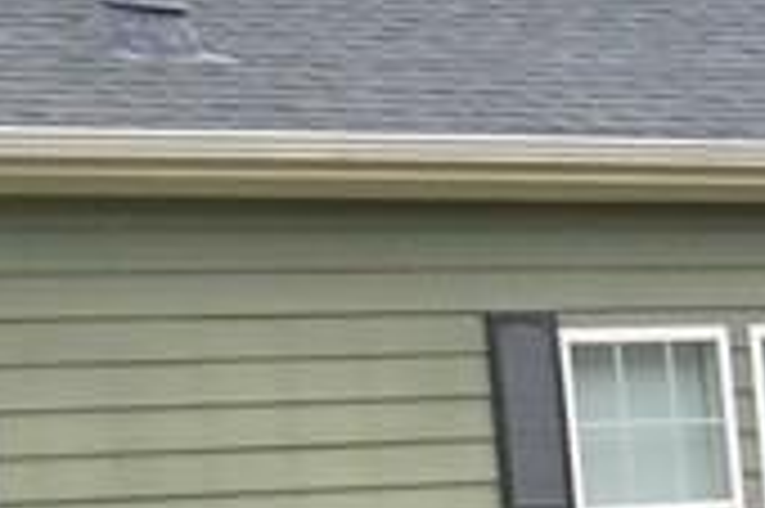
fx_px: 4522
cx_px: 274
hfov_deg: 9.7
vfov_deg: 6.4
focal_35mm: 213
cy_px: 490
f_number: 2.9
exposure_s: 1/42.5
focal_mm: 5.7
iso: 50
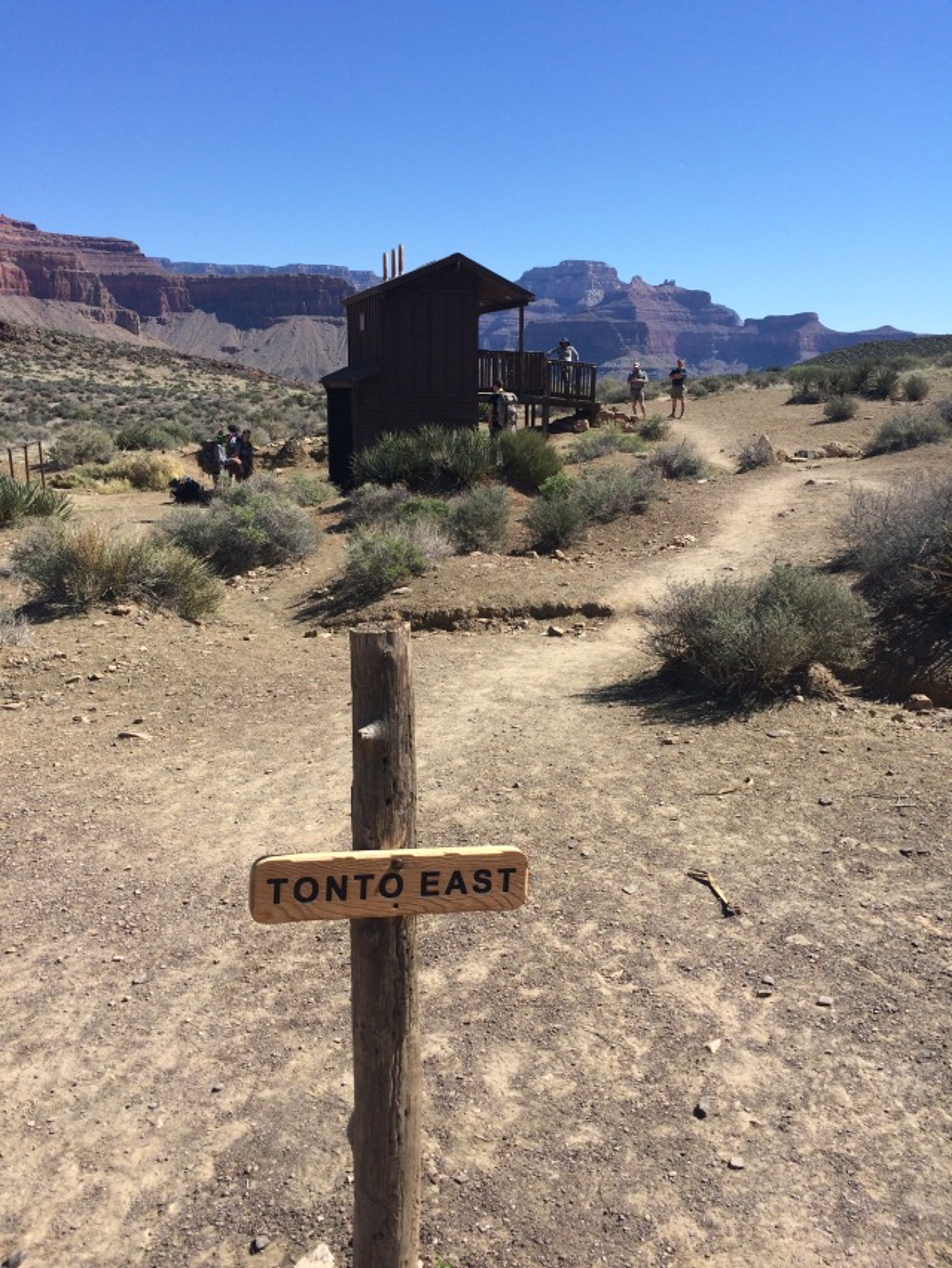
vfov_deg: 61.7
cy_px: 634
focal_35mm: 29
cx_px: 476
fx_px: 1063
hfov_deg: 48.2
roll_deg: +1.0
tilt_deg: -14.8
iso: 32
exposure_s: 1/1953
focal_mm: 4.15
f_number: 2.2
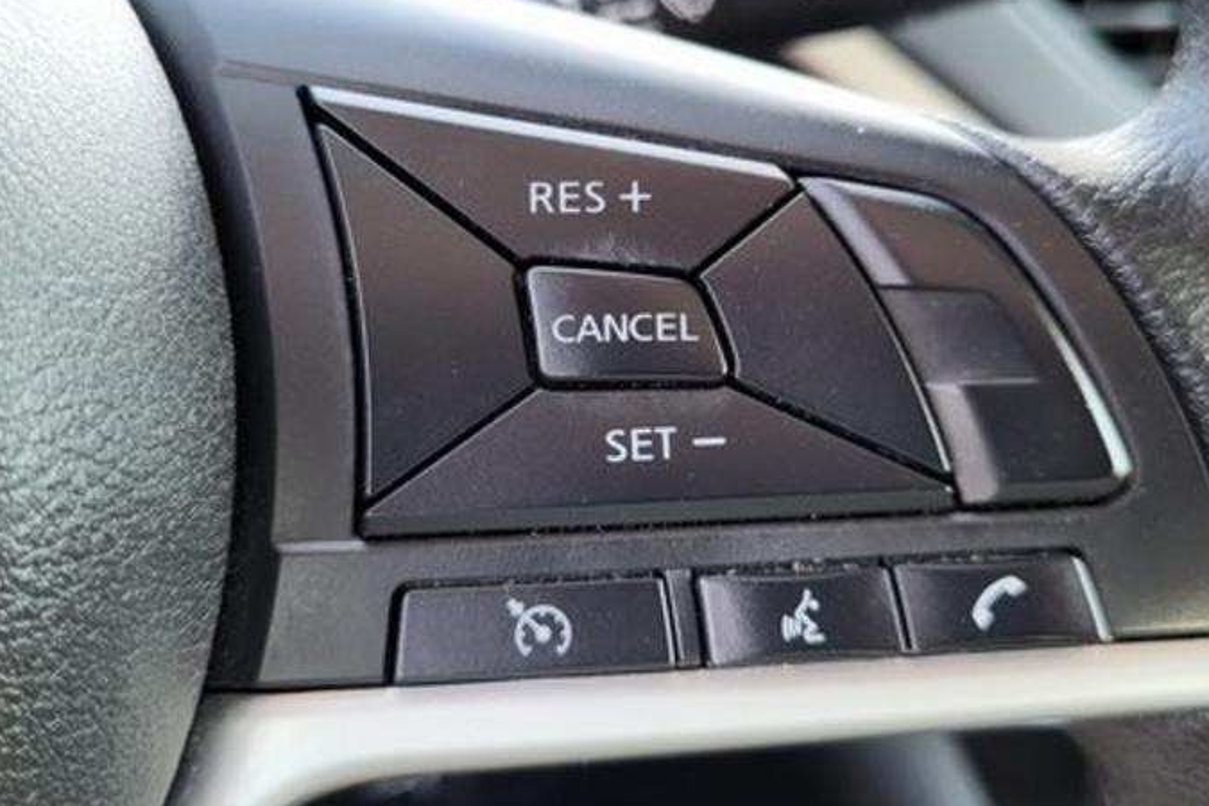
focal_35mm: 41
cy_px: 335
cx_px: 566
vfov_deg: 32.6
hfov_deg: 47.4
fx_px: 1377
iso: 160
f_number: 1.8
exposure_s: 1/120
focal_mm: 5.4
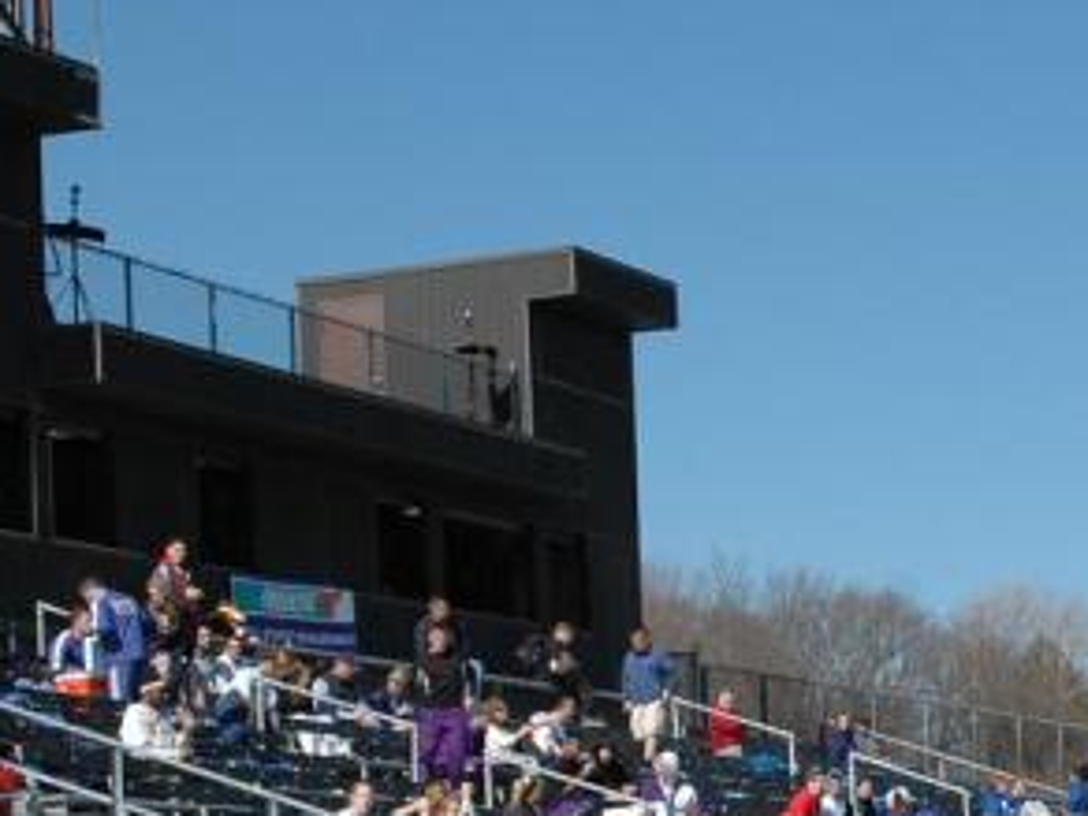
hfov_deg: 15.1
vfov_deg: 11.7
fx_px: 3935
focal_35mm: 125
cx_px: 1347
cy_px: 805
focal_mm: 35
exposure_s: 1/2000
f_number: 5.6
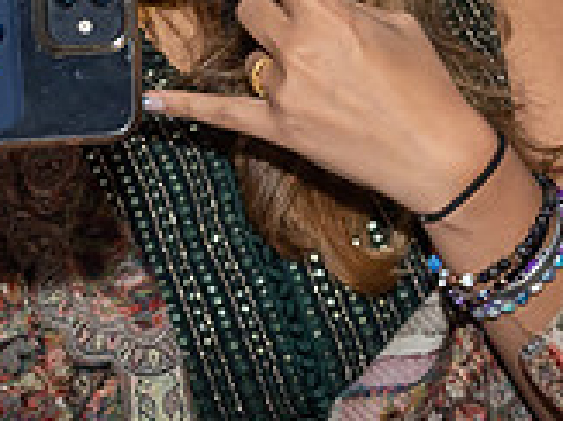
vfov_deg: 4.8
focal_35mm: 307
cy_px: 153
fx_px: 4989
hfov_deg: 6.4
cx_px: -17
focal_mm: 30
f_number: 7.1
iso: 500
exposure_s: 1/250
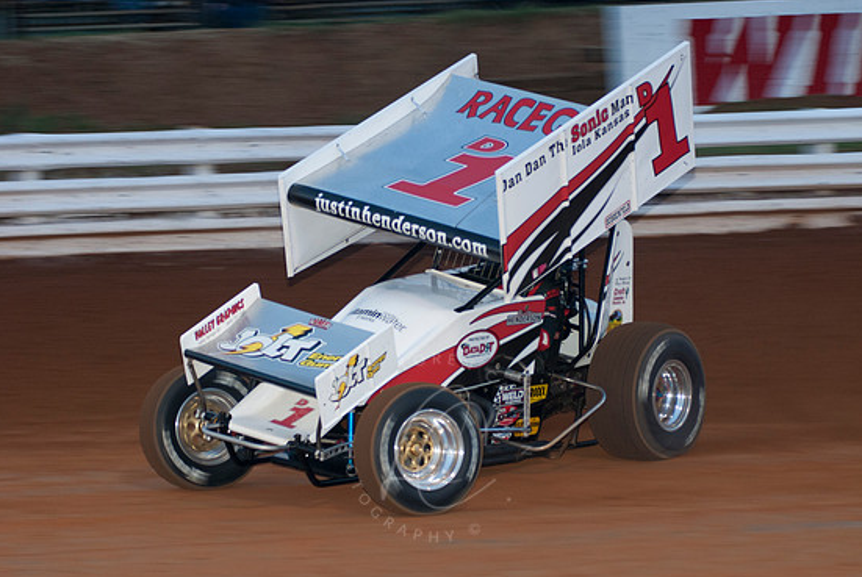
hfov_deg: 13.7
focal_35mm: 150
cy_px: 302
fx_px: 3596
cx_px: 436
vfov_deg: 9.2
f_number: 3.5
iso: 250
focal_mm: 95
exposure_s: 1/320
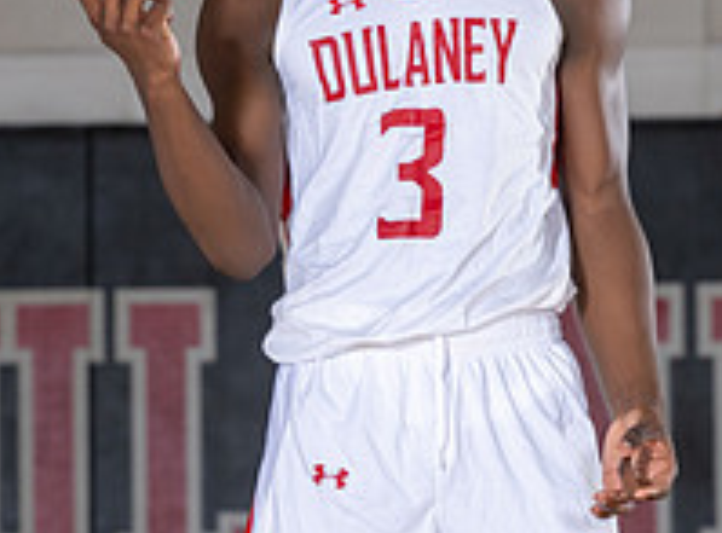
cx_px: 260
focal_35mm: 305
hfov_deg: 6.5
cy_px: 100
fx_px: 6327
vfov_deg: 4.8
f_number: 5.6
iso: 400
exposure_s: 1/125
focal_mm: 93
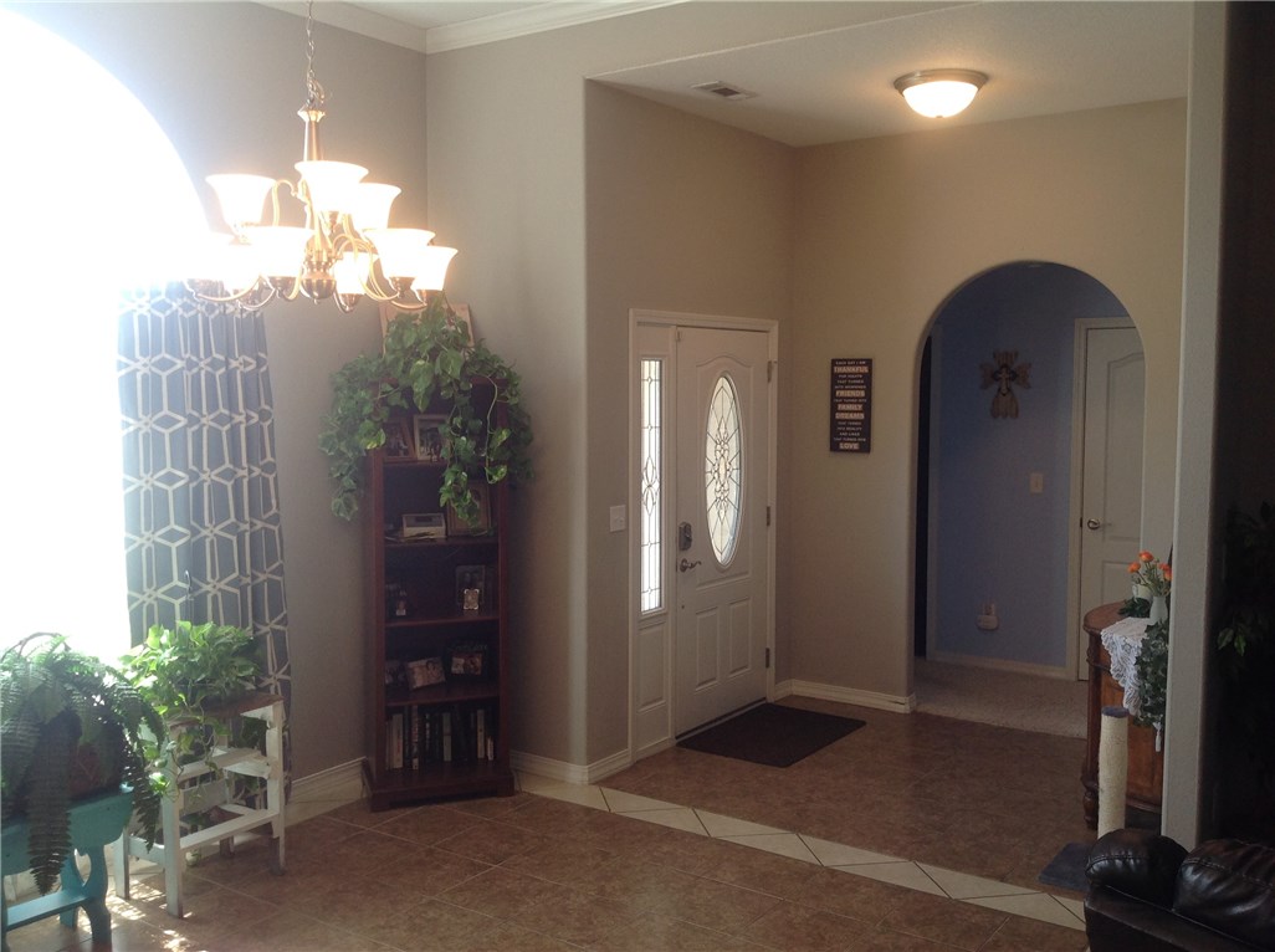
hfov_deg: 52.7
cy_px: 476
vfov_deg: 40.6
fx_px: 1287
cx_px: 638
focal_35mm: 35
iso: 64
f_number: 2.4
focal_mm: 4.28
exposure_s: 1/60
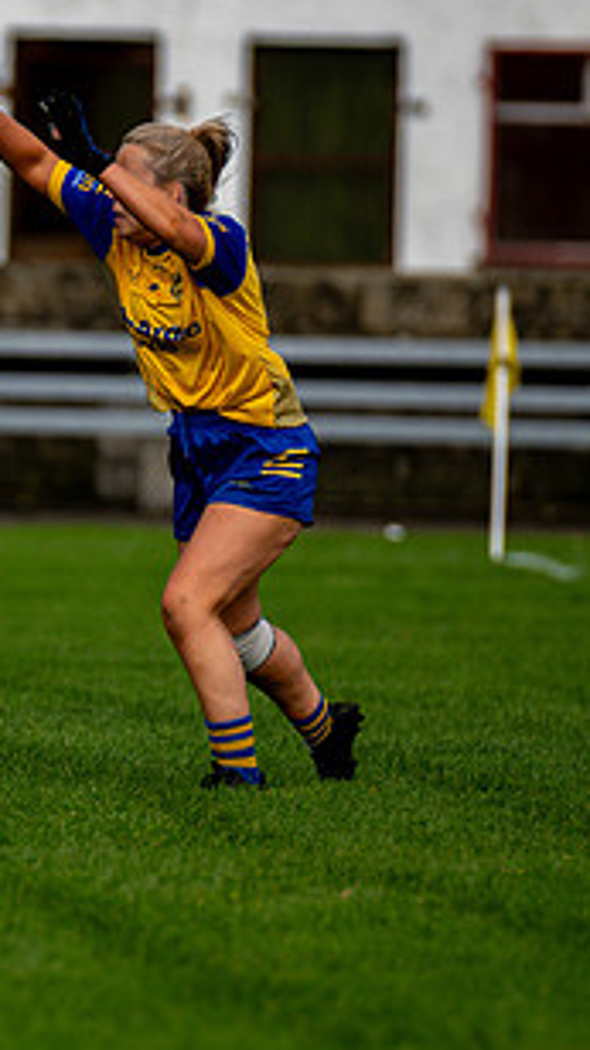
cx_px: -392
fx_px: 20604
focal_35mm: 740
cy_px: 525
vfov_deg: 2.9
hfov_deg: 1.6
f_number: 2.8
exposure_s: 1/3200
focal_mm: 250
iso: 250
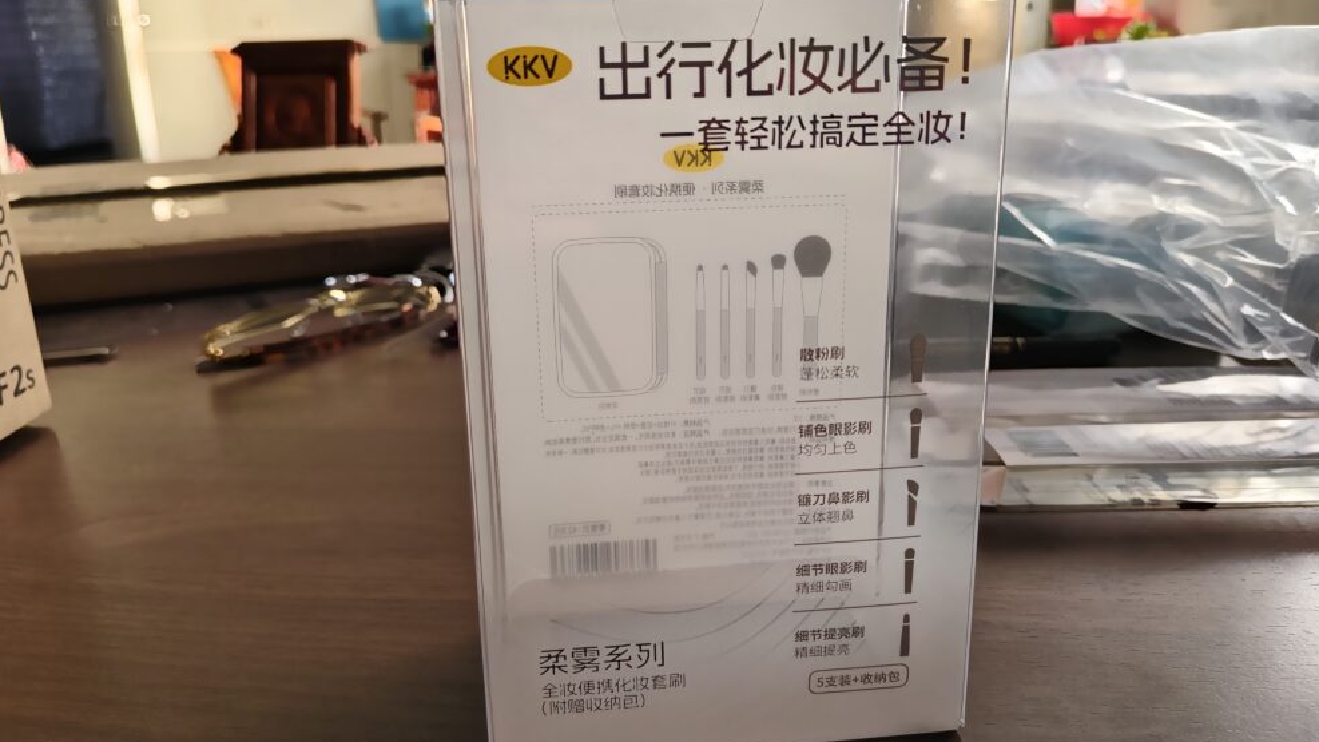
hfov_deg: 71.9
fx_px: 909
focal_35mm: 26
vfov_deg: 44.3
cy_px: 333
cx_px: 653
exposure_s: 1/100
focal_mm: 5.56
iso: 121
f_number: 1.88
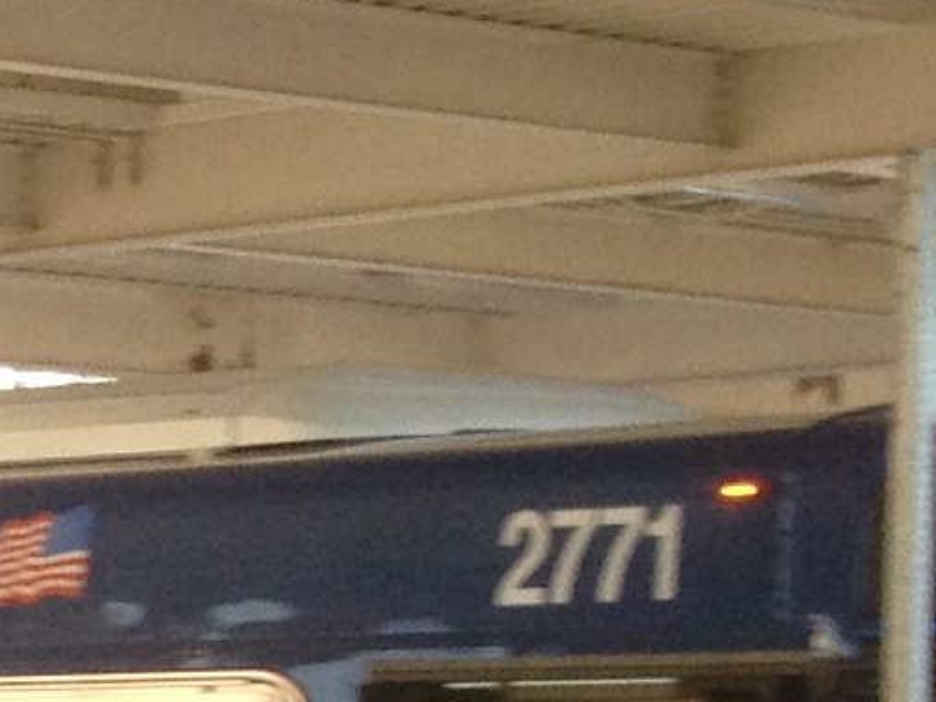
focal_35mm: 227
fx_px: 6137
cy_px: 1164
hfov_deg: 7.5
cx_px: -2056
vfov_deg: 6.4
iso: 64
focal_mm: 4.28
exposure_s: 1/120
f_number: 2.4
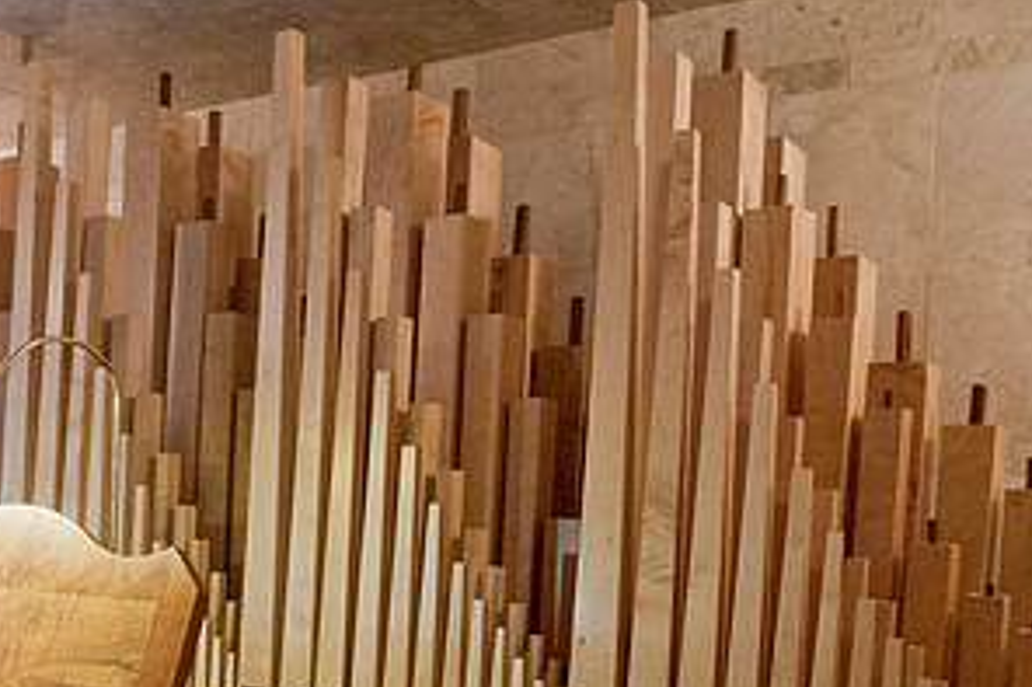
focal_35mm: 47
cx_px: 63
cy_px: 596
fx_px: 1347
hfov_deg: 38.4
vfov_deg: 27.7
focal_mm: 24
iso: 3200
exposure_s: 1/250
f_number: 5.6
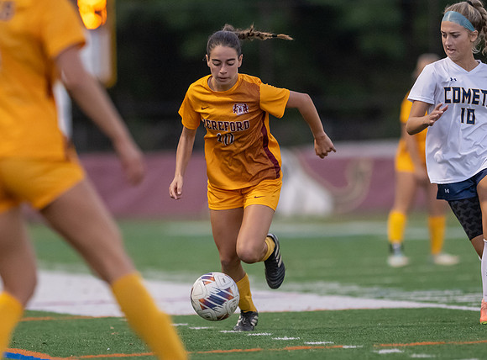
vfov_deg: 2.9
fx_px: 7063
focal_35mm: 505
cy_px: 226
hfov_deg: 3.9
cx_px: 198
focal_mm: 300
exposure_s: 1/1000
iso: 4000
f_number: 2.8
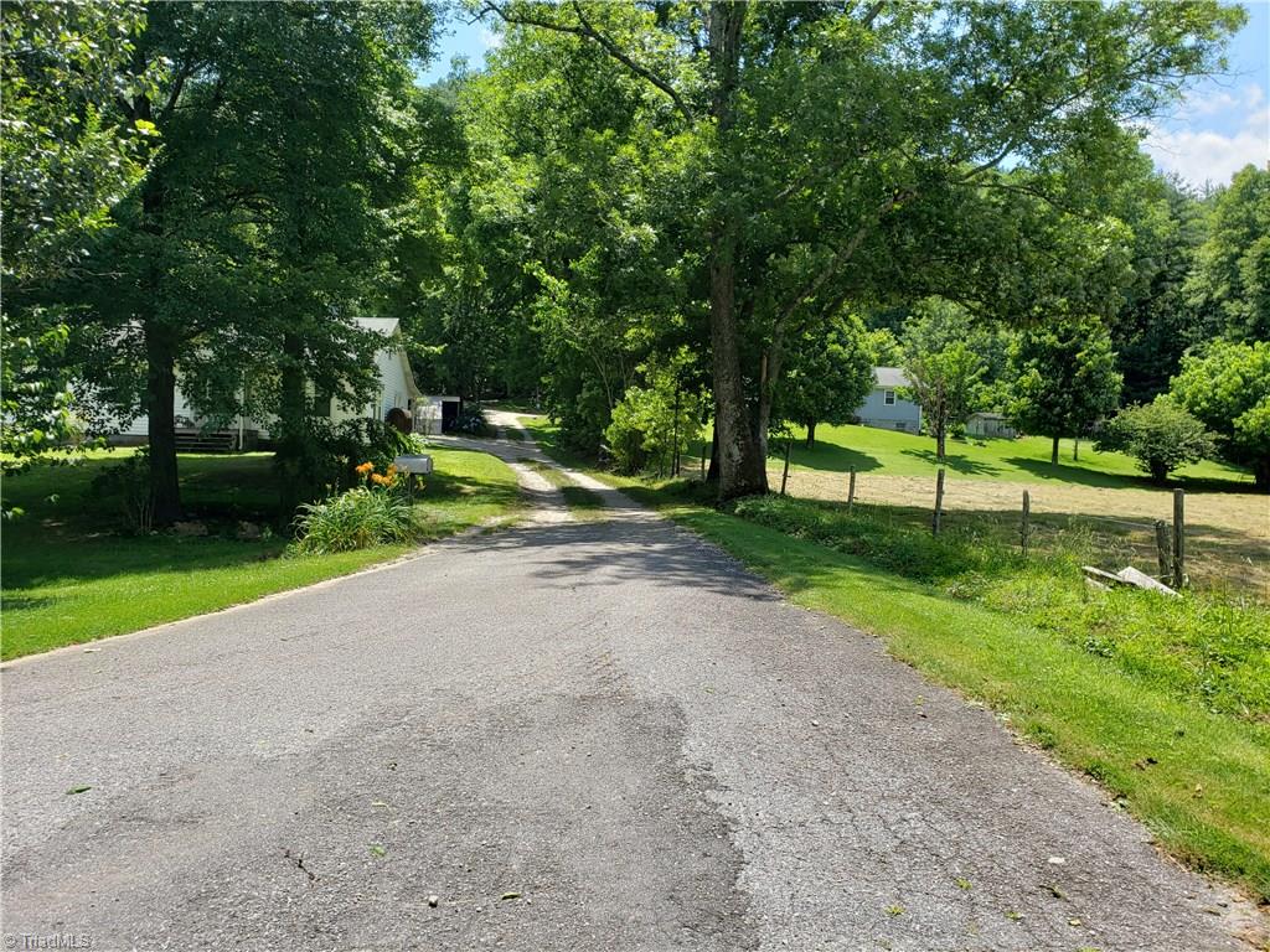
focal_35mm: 26
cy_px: 476
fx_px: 954
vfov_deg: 53.1
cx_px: 635
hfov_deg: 67.3
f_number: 2.4
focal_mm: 4.3
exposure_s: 1/682
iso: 50
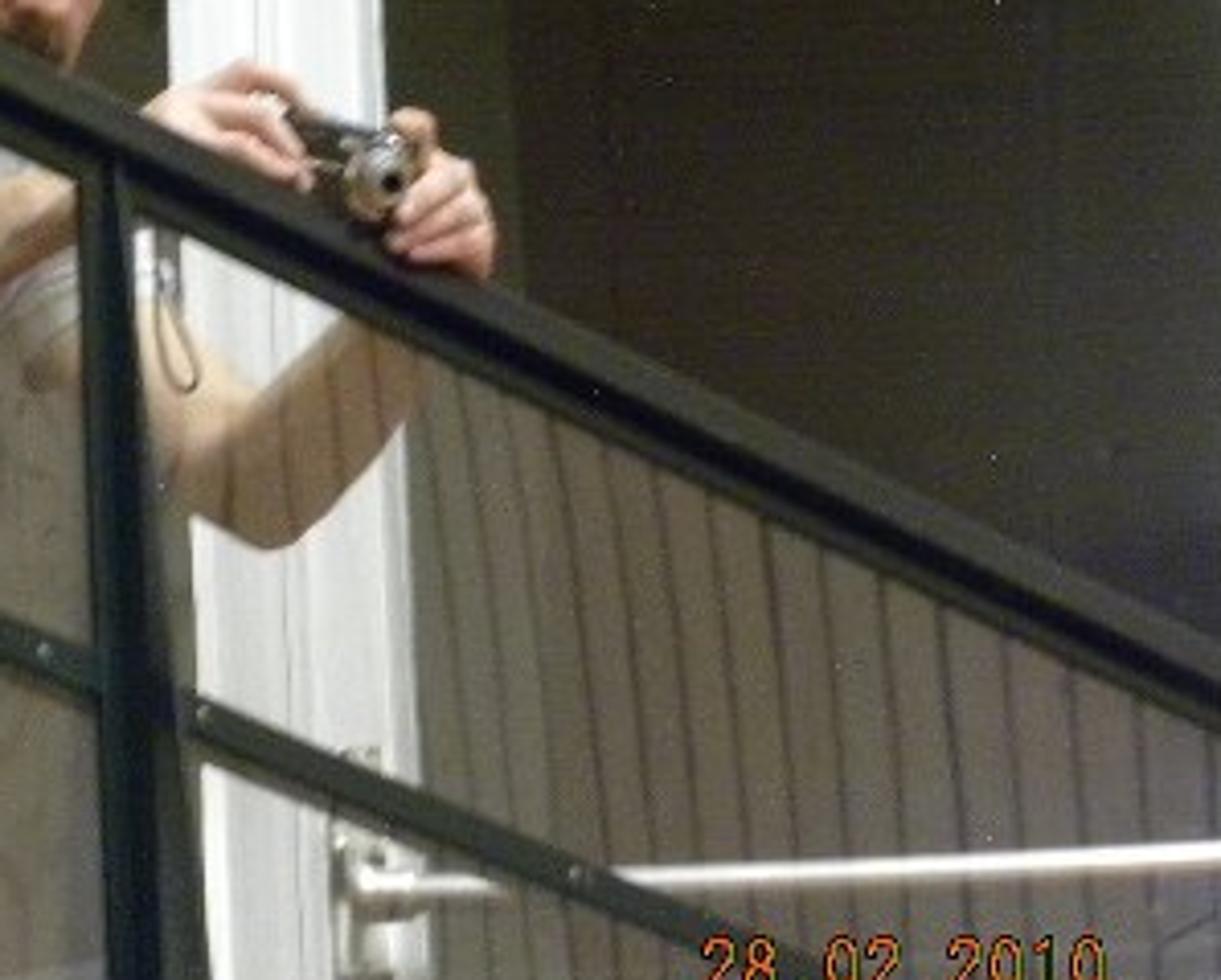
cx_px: -49
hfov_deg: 8.7
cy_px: 189
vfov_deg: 7.0
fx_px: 7958
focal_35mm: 220
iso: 400
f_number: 4
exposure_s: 1/10.1
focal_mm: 18.8
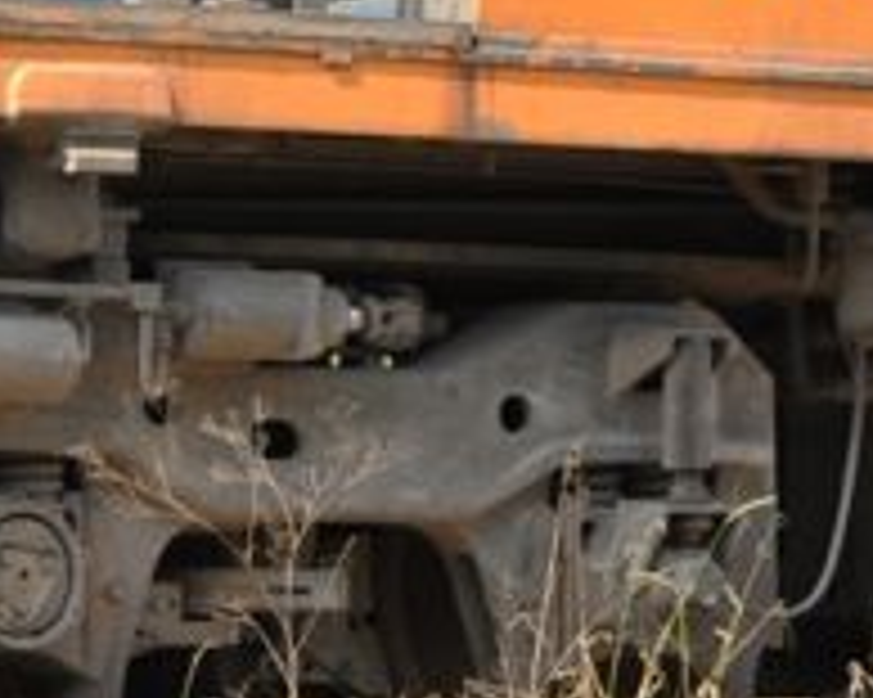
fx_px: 9891
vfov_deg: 4.0
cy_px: -223
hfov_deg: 5.1
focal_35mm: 383
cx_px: 392
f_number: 8
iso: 200
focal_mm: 62
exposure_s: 1/250
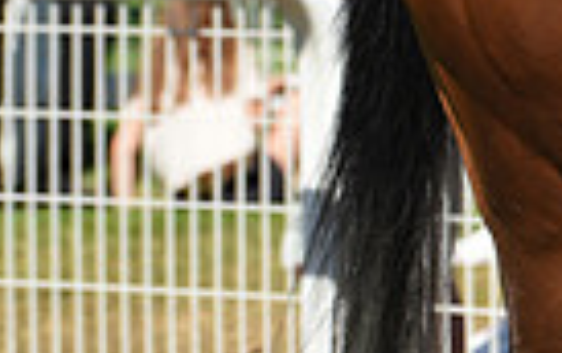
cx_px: 1157
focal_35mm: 646
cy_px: -429
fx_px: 9907
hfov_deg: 3.2
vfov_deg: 2.0
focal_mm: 150
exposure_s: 1/2500
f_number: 5.6
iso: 400
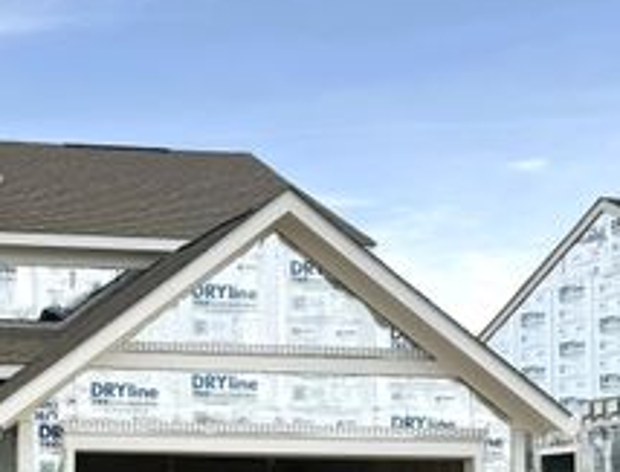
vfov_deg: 26.1
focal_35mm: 56
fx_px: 1009
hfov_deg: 30.5
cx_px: -67
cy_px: 345
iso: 80
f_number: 1.78
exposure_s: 1/5714
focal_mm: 6.76
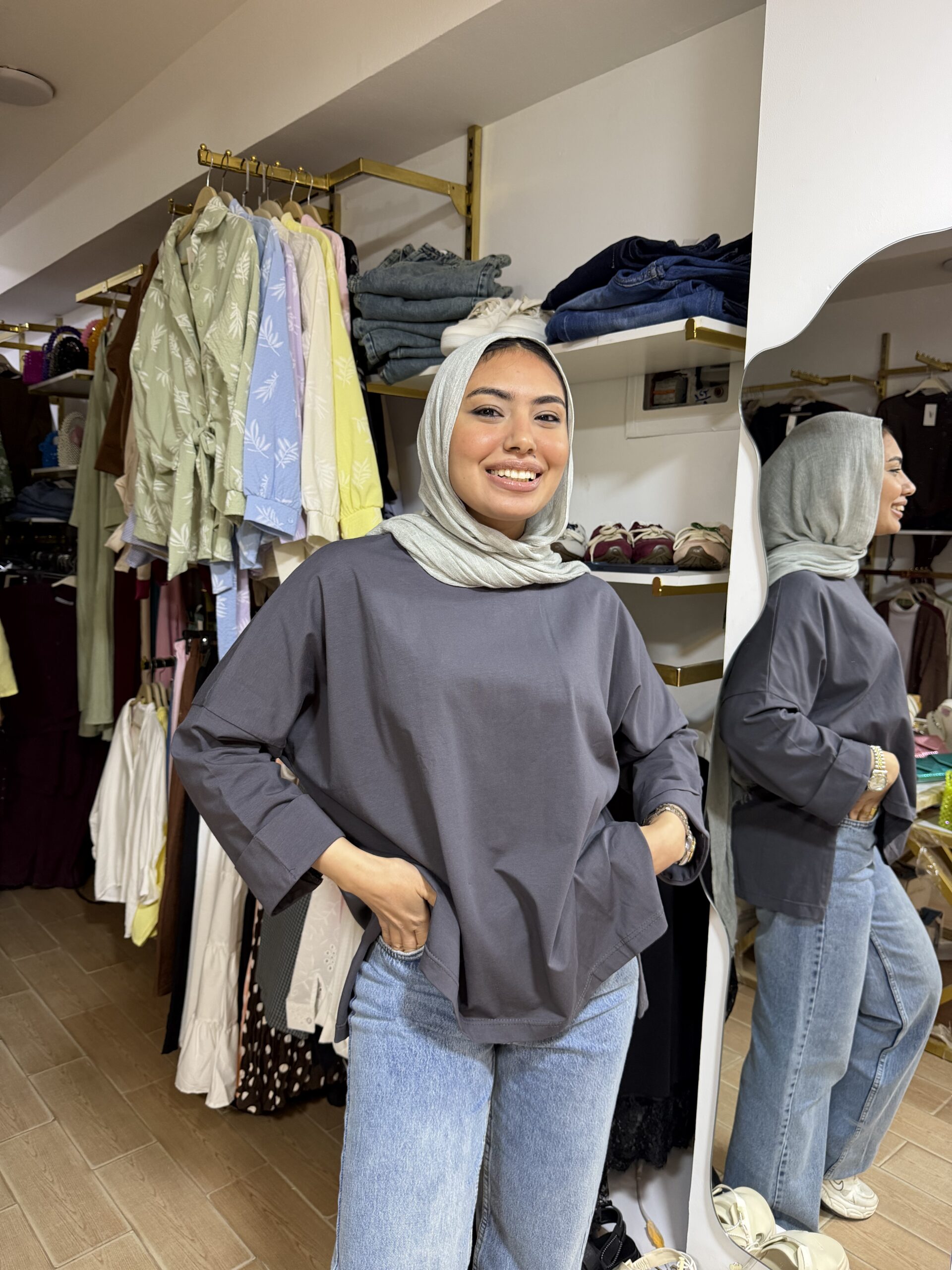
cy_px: 635
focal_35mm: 24
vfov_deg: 71.6
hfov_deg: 56.8
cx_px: 476
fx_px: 880
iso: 320
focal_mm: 6.76
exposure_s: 1/50
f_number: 1.78
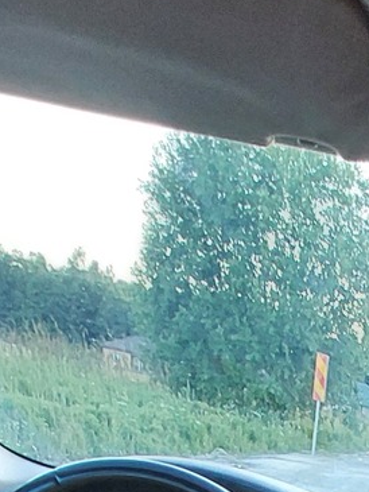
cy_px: 953
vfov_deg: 20.0
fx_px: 810
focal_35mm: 57
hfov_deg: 21.6
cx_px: 547
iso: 125
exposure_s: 1/50
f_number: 2.2
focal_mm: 1.42
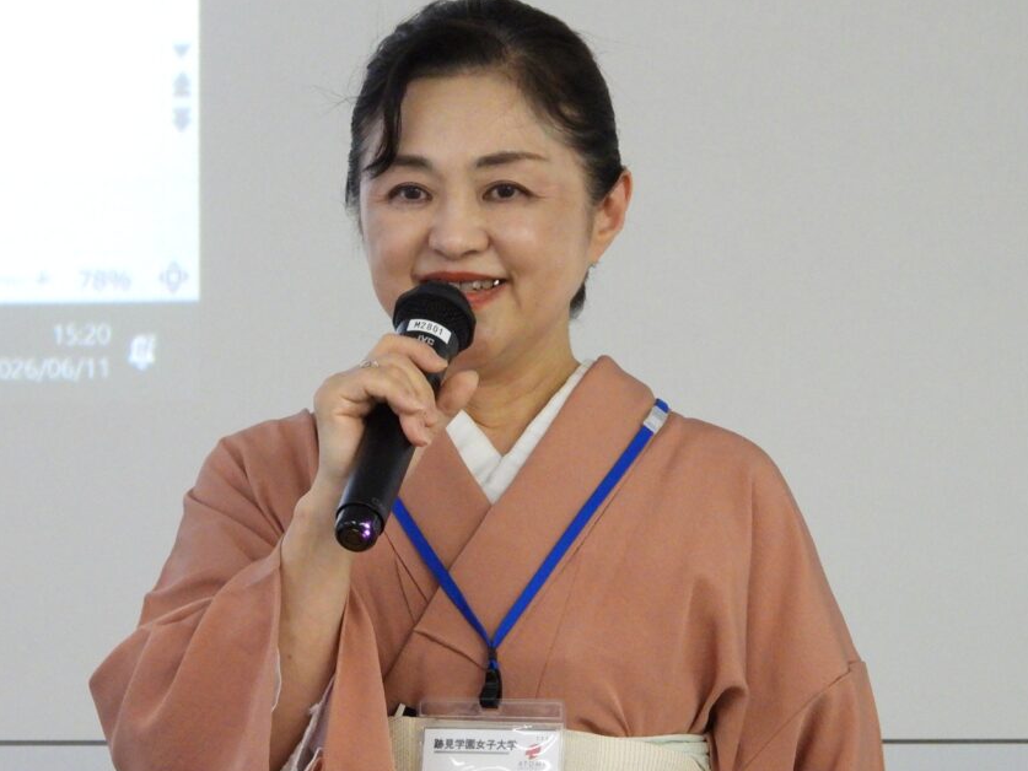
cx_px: 427
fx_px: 9445
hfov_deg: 6.2
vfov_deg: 4.7
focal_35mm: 318
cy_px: 309
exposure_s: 1/40
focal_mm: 46.4
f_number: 4.5
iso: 1400
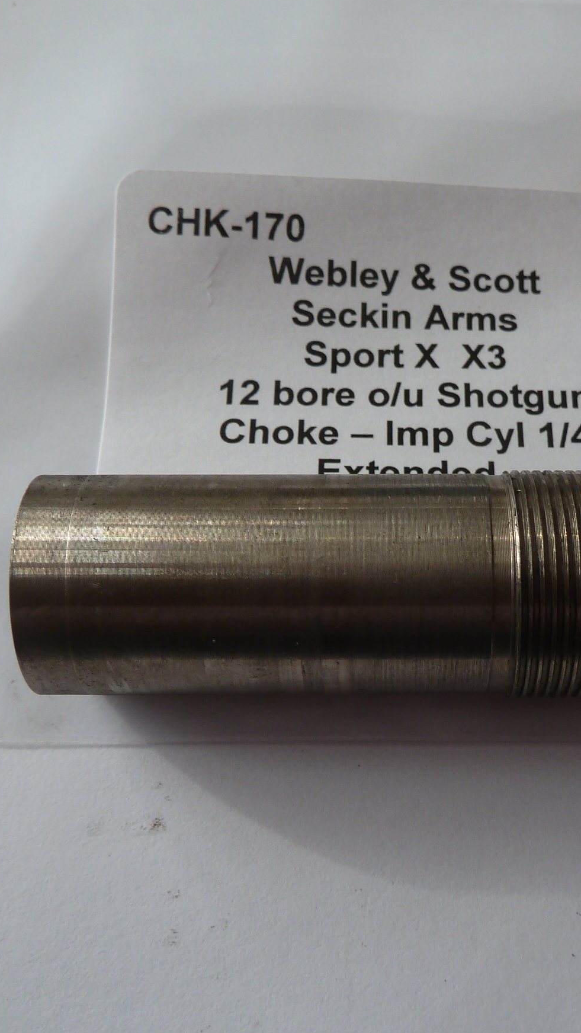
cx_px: 391
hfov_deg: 29.5
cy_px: 551
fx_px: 1095
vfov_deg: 50.4
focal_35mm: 40
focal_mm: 4.1
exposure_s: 1/30
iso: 80
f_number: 3.3
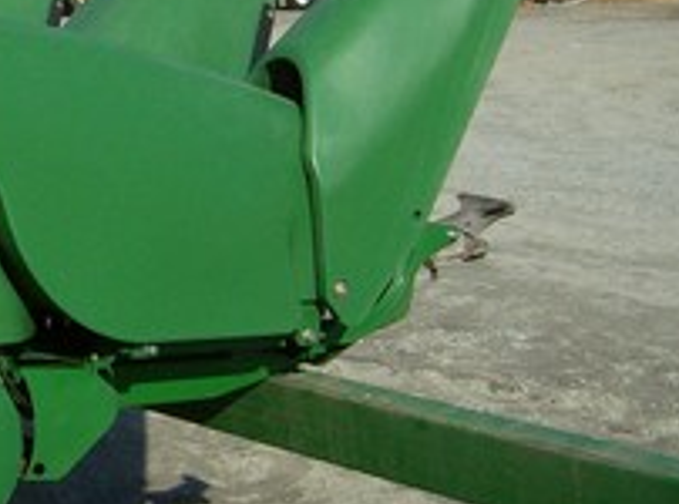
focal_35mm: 97
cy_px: 89
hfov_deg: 18.9
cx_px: -198
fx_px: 1896
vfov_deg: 15.0
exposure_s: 1/1250
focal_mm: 6
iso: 100
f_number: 4.7
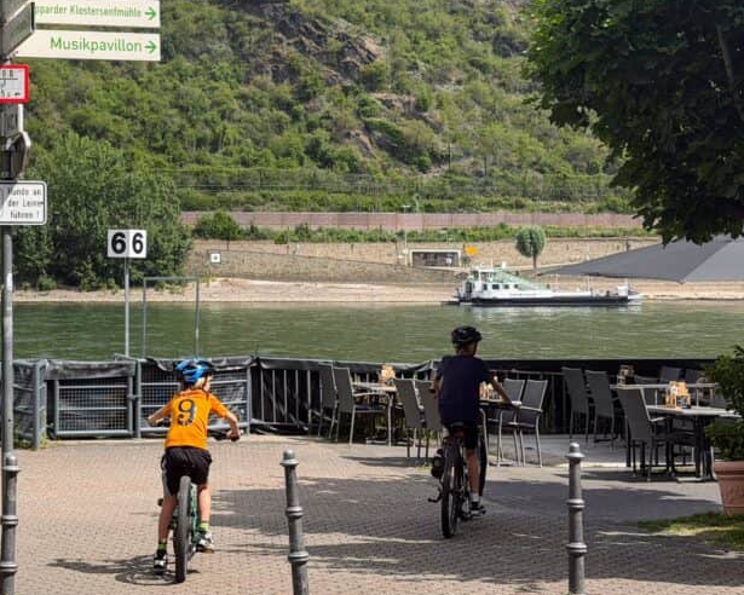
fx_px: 1718
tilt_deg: +2.7
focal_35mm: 78
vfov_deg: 19.6
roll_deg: -0.1
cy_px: 186
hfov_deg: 24.0
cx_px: 134
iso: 64
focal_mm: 6.76
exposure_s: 1/5208
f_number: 1.78
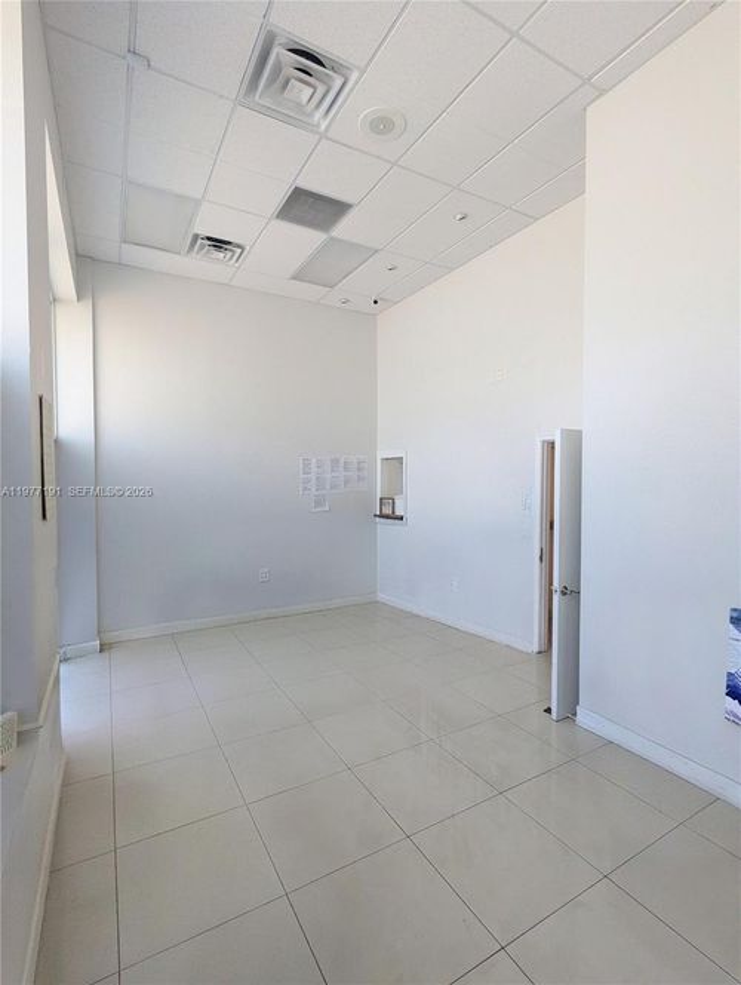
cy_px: 492
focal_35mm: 16
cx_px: 370
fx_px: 455
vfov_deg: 94.4
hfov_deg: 78.2
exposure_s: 1/159
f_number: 2.2
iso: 264
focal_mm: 2.35
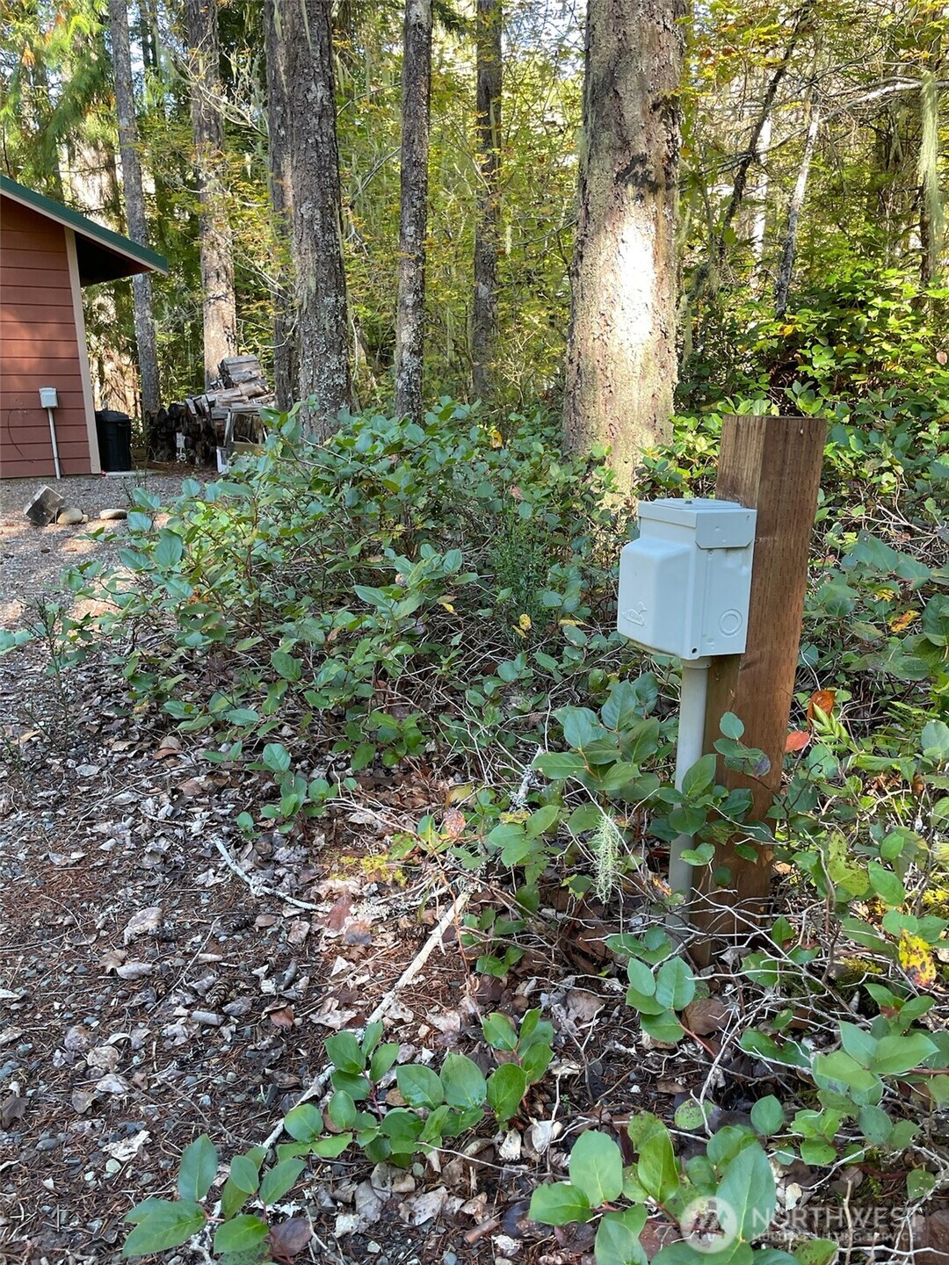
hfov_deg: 53.1
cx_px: 474
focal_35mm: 26
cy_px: 632
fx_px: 950
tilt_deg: -15.2
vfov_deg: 67.3
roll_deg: +0.9
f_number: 1.6
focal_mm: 4.2
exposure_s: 1/121
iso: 100
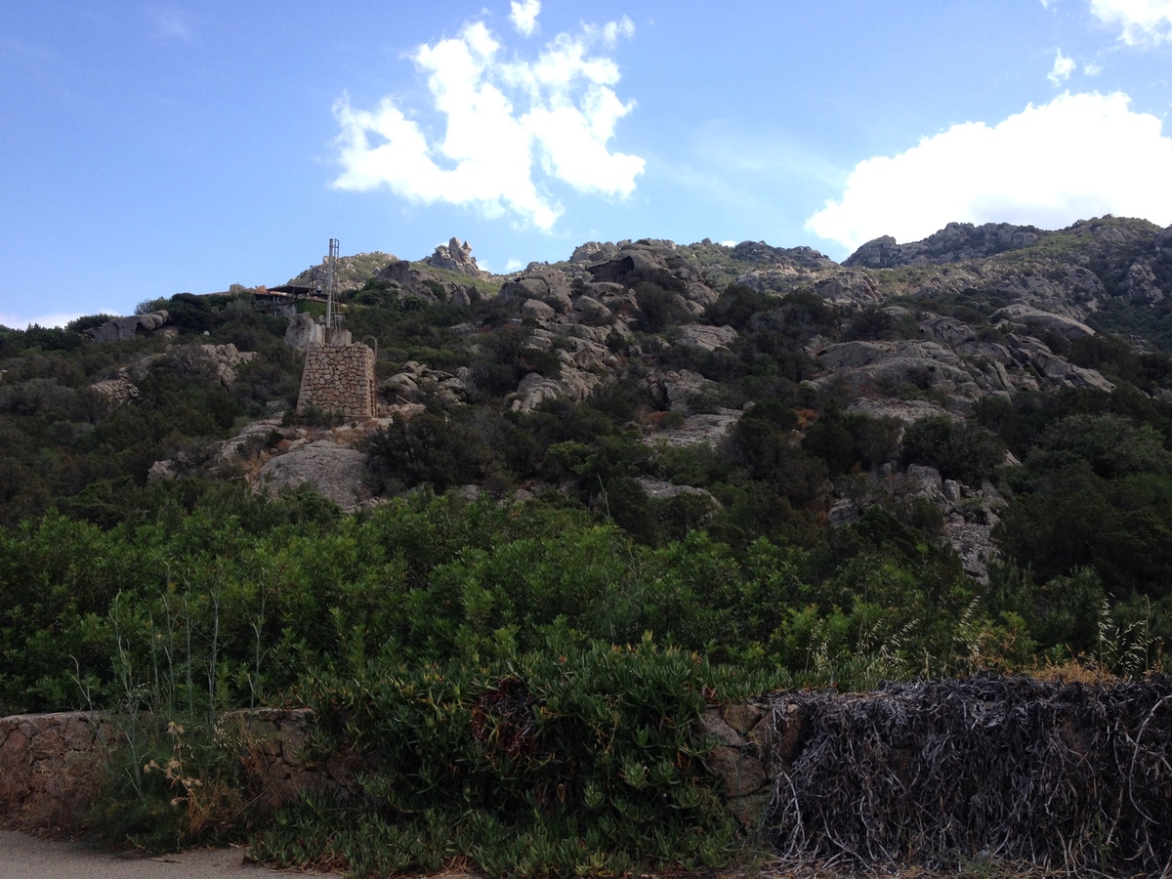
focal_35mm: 35
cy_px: 440
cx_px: 586
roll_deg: -1.7
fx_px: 1185
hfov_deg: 52.6
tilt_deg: +1.7
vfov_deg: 40.7
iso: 50
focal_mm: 4.28
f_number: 2.4
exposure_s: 1/986
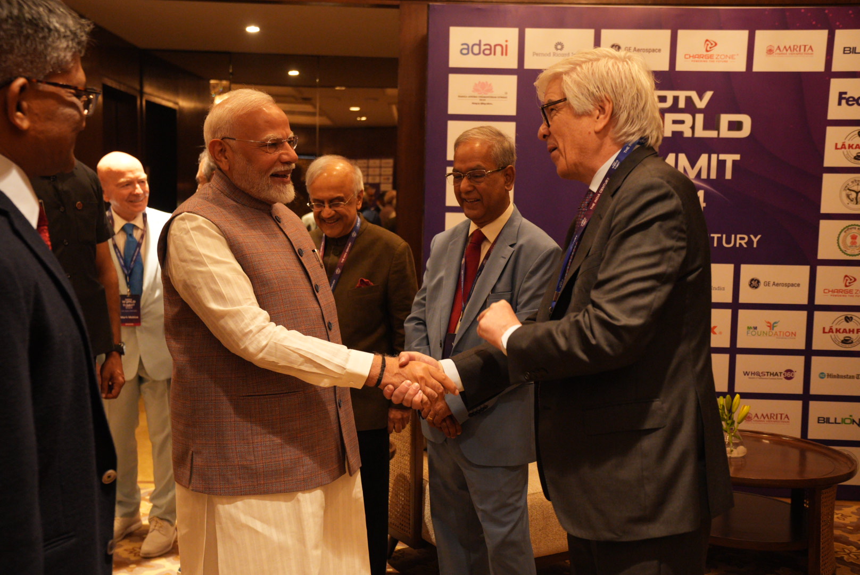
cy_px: 288
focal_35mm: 40
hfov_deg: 48.4
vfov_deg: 33.5
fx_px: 956
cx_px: 430
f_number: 4.5
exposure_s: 1/160
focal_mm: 40
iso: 6400
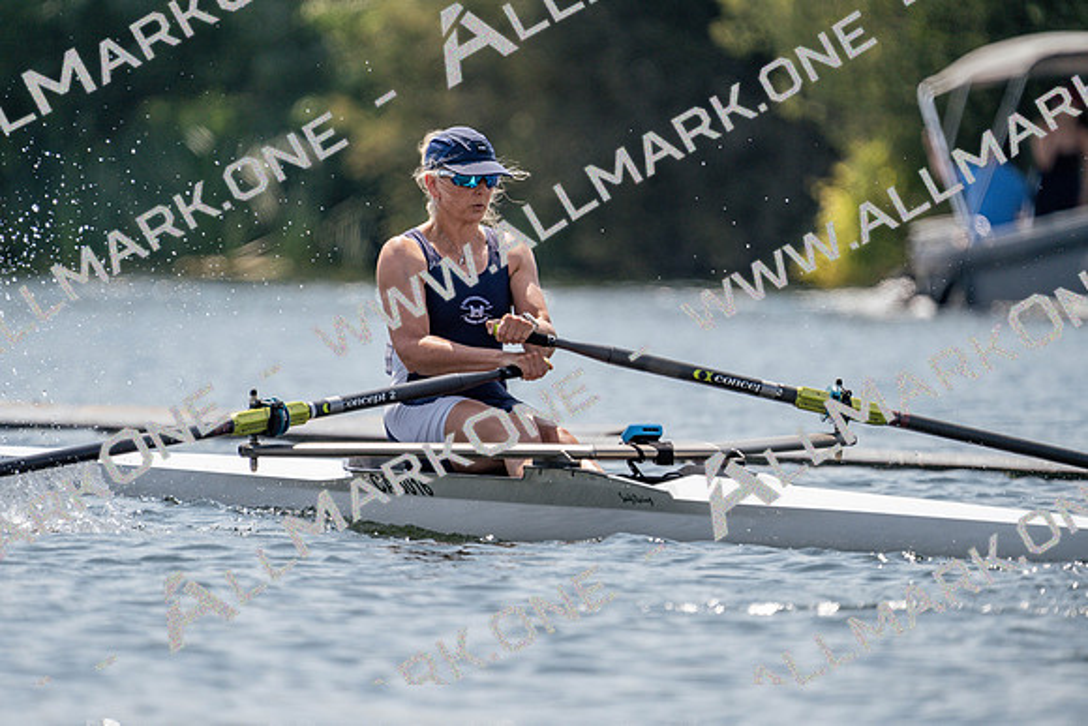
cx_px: 544
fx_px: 18137
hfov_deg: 3.4
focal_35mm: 600
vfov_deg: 2.3
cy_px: 363
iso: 200
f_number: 6.3
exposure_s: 1/1600
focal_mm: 600
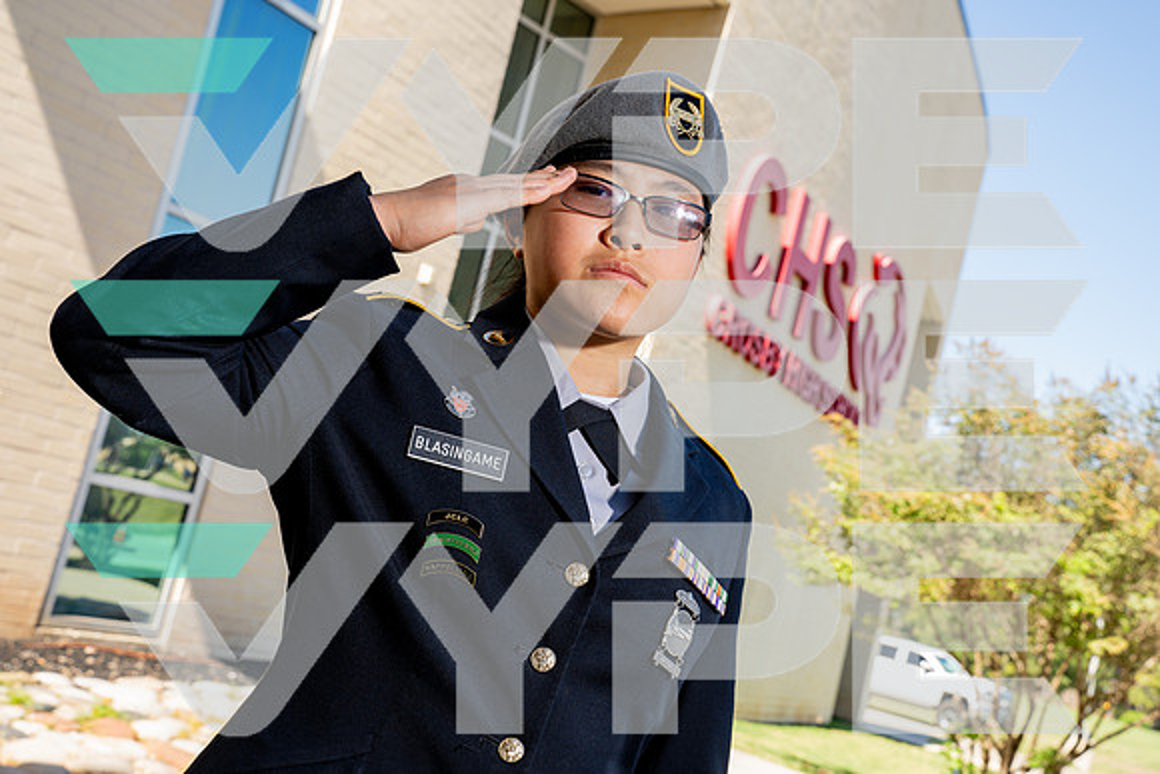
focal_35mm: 49
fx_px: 1579
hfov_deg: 40.3
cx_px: 580
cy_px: 387
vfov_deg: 27.5
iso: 200
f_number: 8
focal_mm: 49
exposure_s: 1/125
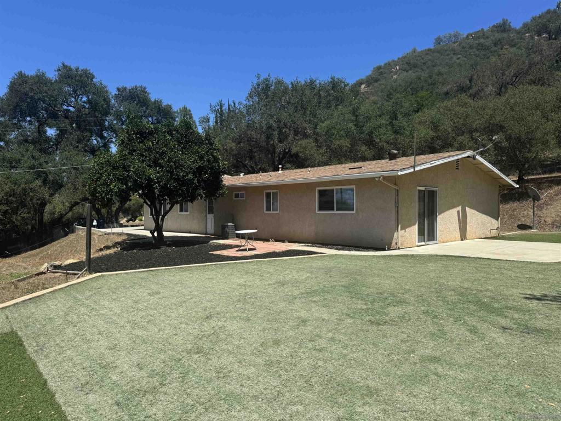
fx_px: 389
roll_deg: +0.2
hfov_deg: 71.6
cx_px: 280
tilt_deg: -0.6
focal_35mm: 24
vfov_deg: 56.8
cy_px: 210
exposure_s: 1/4310
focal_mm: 6.76
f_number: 1.78
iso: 80
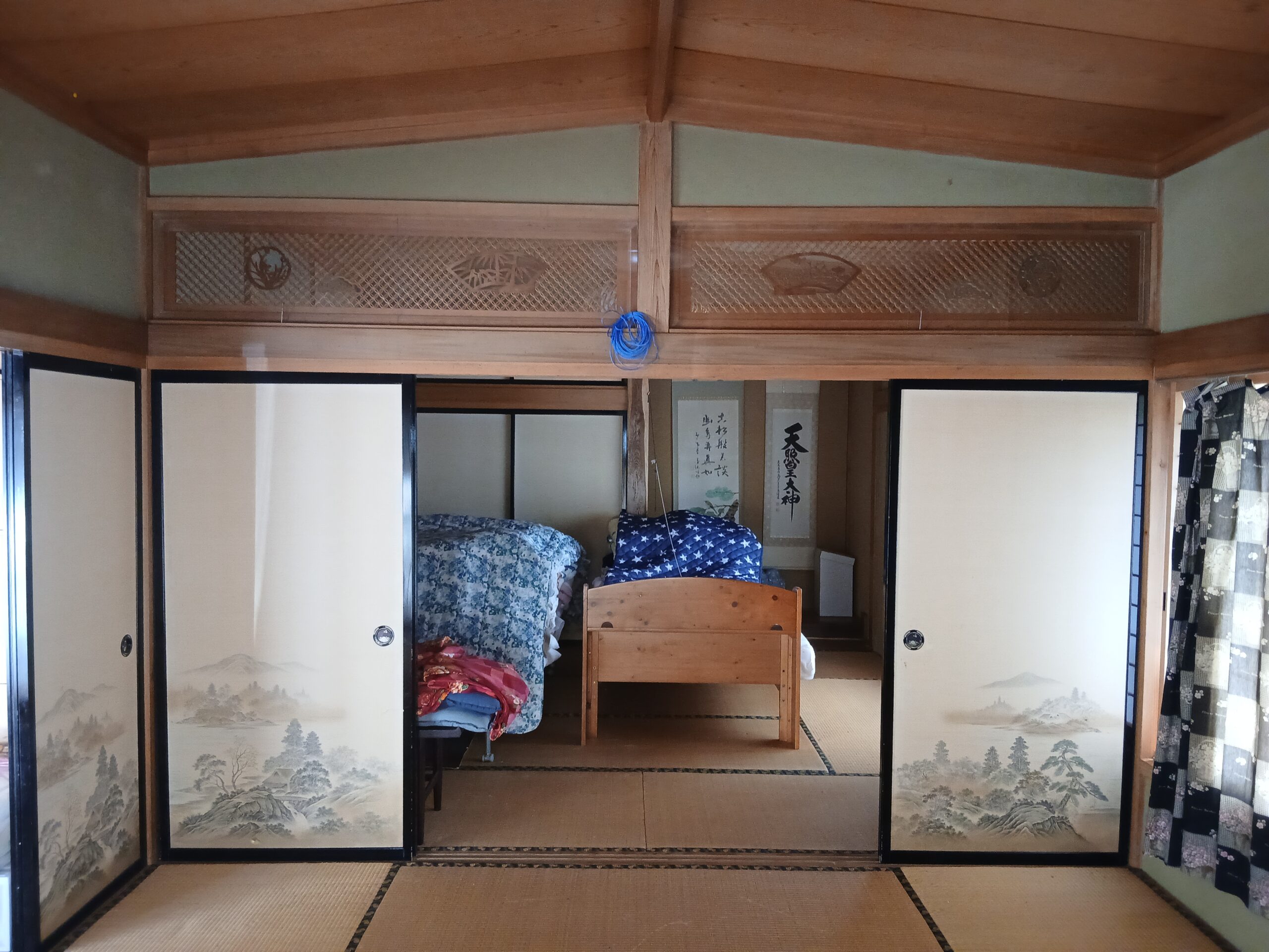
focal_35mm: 26
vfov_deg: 53.1
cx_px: 634
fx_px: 953
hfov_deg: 67.3
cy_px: 476
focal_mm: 3.86
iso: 320
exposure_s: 1/50
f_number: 1.8
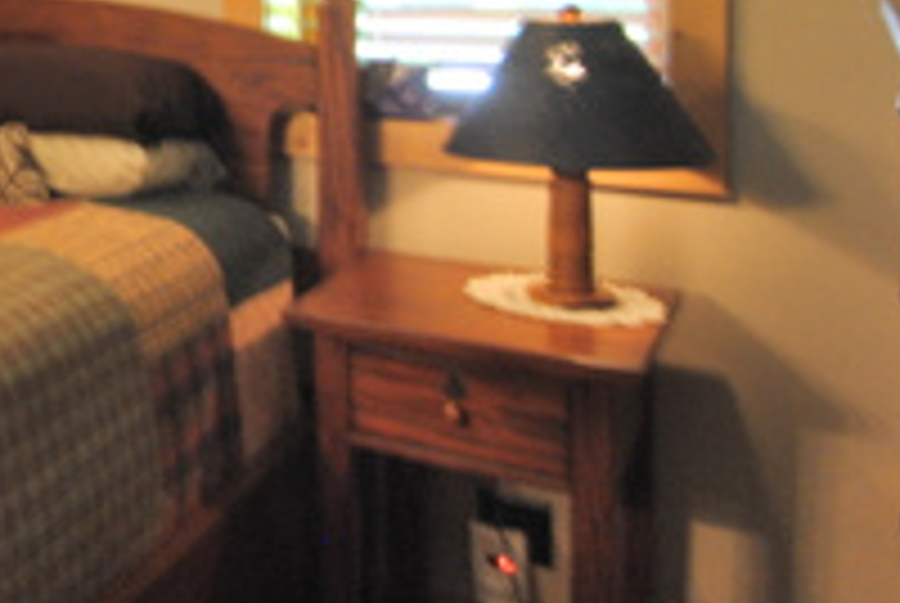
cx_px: -225
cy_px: -4
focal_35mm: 48
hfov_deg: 32.5
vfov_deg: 26.6
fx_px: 1202
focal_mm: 10
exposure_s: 1/8
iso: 400
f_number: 3.5
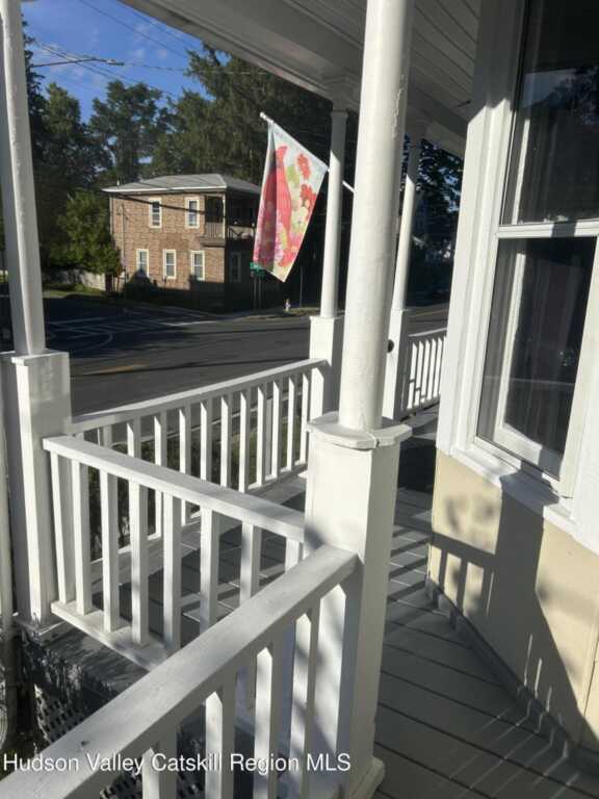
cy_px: 400
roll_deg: -3.5
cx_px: 300
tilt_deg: -13.5
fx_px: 600
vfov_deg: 67.3
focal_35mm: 26
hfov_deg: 53.1
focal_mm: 5.7
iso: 50
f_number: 1.5
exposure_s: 1/7463
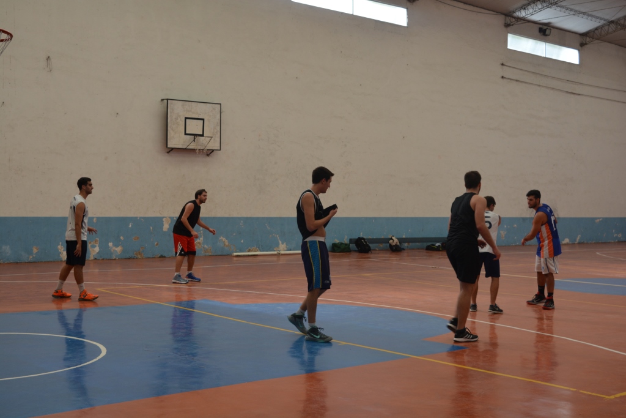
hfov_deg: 42.3
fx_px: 809
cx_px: 313
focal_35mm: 46
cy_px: 209
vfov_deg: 29.0
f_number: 5.6
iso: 400
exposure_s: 1/125
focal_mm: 31
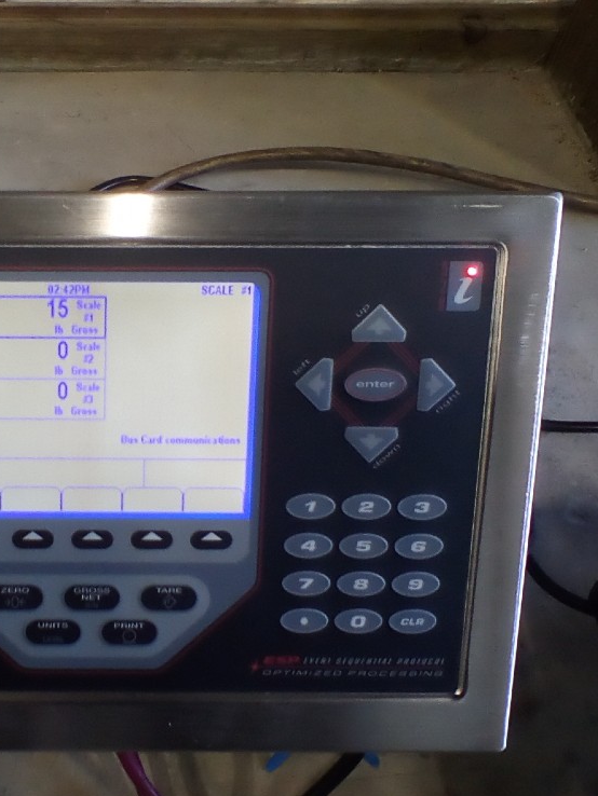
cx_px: 76
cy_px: 402
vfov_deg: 44.8
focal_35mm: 42
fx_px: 967
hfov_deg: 32.9
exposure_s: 1/30
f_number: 2.4
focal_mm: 2.38
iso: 126
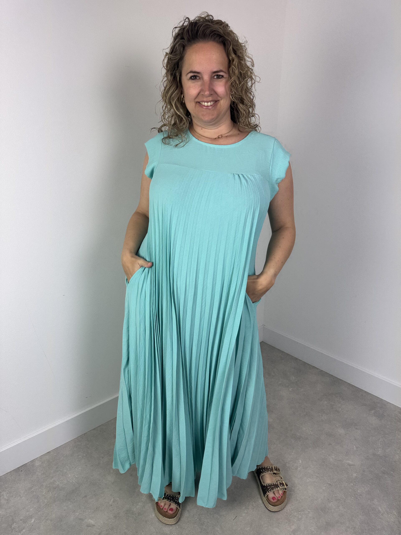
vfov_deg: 71.6
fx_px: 371
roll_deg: -1.6
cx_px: 200
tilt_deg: -17.1
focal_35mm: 24
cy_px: 268
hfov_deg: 56.8
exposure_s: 1/129
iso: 64
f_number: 1.78
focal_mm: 6.76
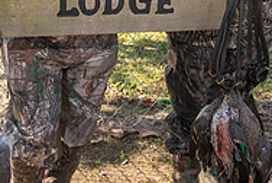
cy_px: -41
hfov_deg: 27.2
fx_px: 560
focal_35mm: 74
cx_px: 178
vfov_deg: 17.5
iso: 125
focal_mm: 24
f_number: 6.3
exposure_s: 1/250
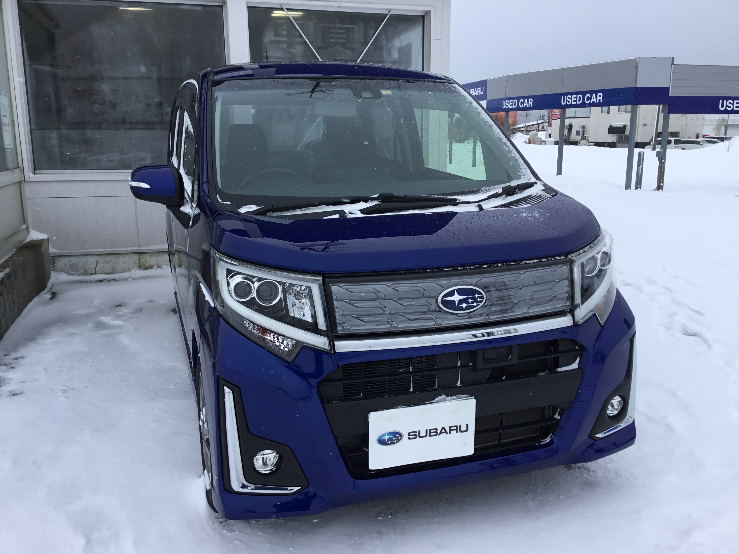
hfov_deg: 58.4
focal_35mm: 31
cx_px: 370
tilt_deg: -11.6
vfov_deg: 45.4
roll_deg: +0.0
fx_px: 662
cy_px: 277
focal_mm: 3.3
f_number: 2.4
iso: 25
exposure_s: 1/936
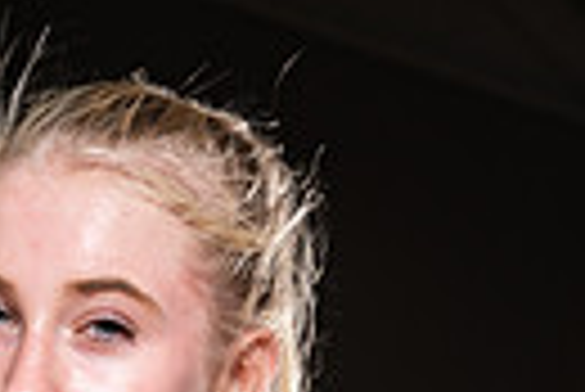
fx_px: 3042
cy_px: 937
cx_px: -63
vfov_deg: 7.0
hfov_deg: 10.8
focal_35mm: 187
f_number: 8
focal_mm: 54
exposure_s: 1/250
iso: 400
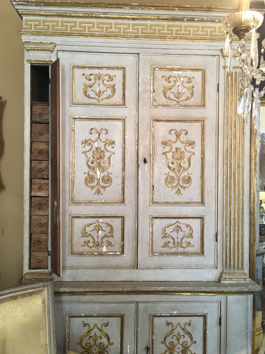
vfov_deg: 61.7
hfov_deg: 48.2
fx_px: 296
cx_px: 132
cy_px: 177
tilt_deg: -1.2
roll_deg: +0.1
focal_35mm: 29
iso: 200
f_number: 2.2
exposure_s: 1/33
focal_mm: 4.15
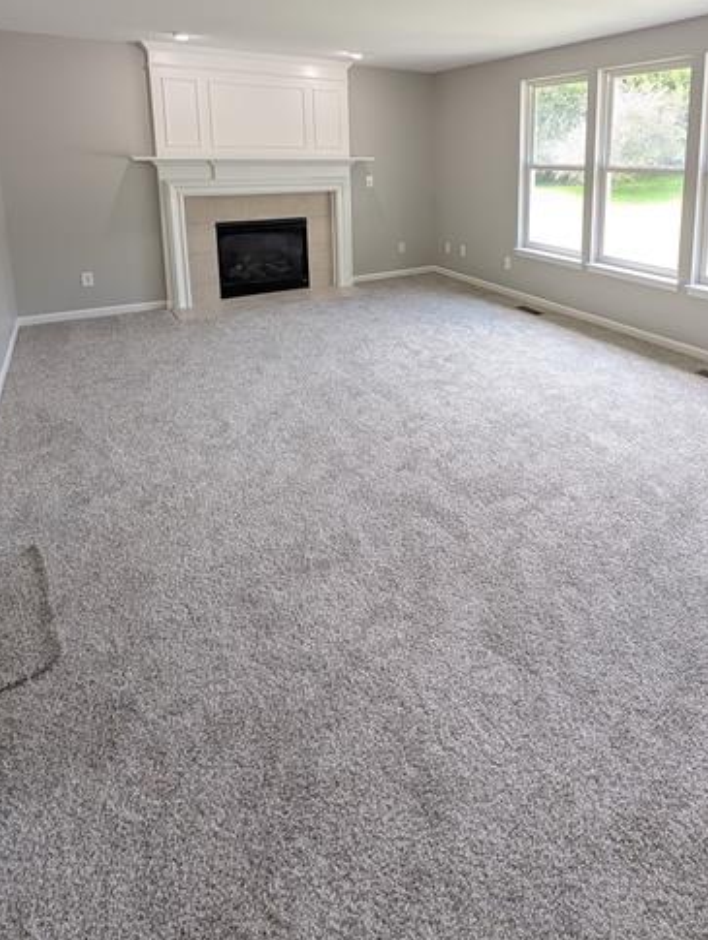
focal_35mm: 19
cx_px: 485
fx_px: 517
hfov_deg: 66.5
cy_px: 248
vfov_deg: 78.9
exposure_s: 1/120
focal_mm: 2.02
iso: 104
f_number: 1.7
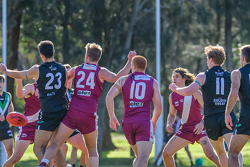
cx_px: 129
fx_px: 2793
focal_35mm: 402
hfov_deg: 5.1
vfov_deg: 3.4
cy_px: 75
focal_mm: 220
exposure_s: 1/1600
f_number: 5
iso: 800
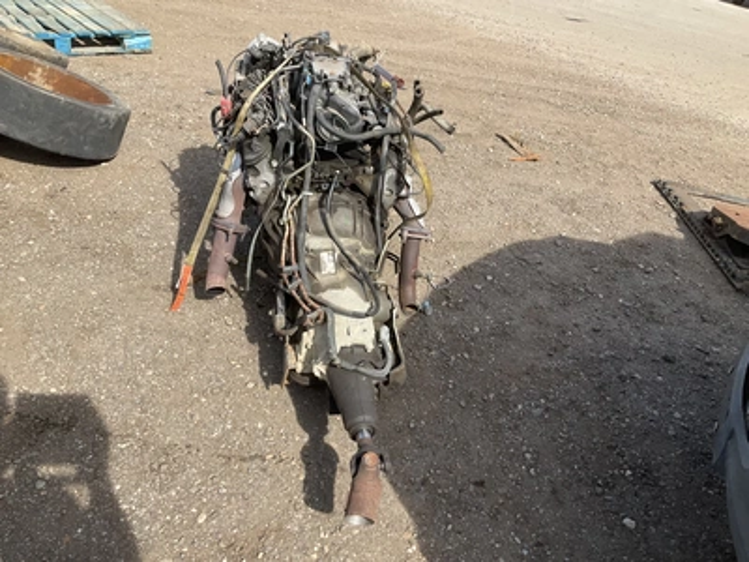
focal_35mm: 29
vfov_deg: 48.2
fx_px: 627
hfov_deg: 61.7
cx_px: 374
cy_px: 281
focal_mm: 3
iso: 25
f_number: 1.8
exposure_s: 1/883
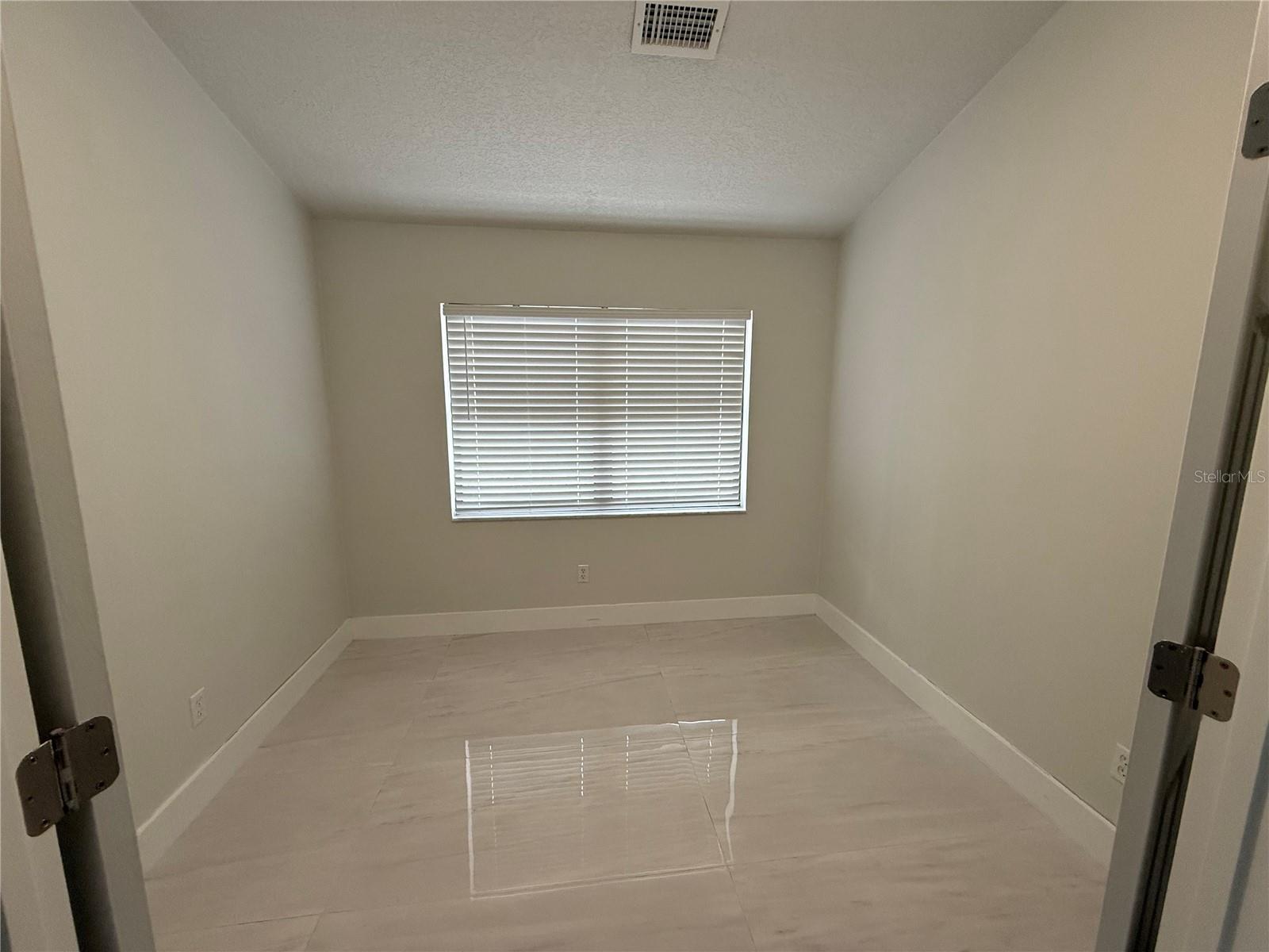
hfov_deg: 102.1
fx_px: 513
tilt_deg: -8.4
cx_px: 634
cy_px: 476
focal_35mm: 14
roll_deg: -0.3
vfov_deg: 85.7
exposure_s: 1/120
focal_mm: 2.22
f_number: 2.2
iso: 320
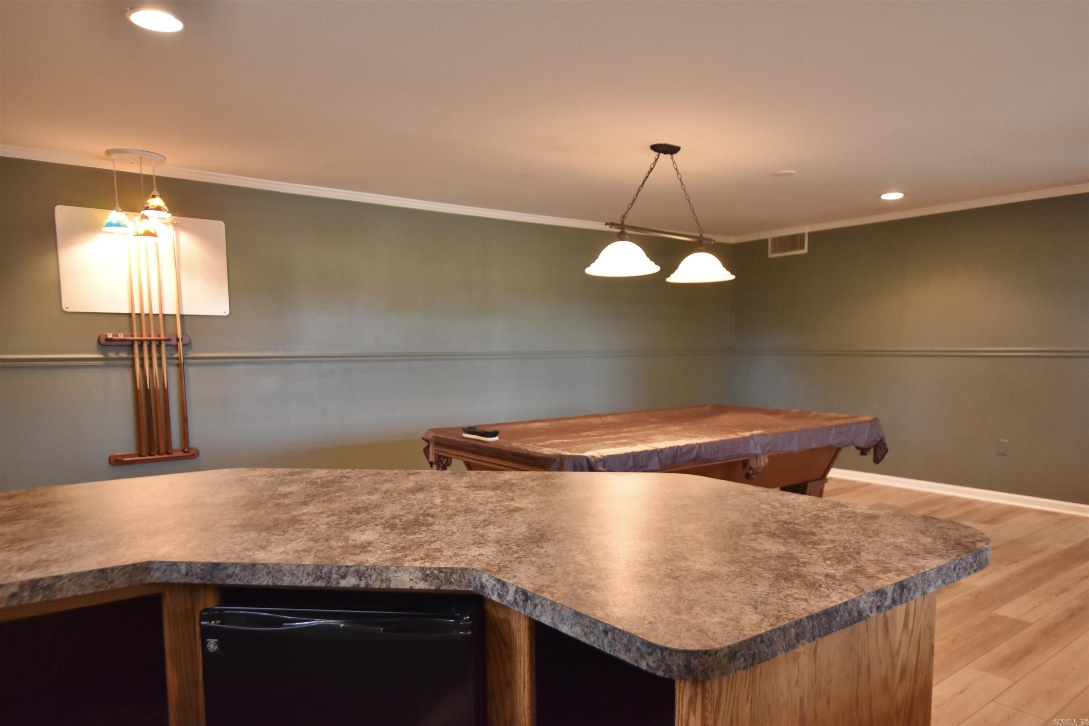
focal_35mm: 24
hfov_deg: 73.7
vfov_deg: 53.1
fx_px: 726
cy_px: 363
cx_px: 544
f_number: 4
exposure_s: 1/60
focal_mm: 16
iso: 1100
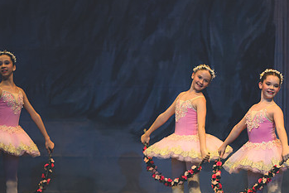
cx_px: 236
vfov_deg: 3.4
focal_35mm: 410
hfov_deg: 5.0
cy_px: 138
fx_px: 3293
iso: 400
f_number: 2.8
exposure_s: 1/500
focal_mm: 165
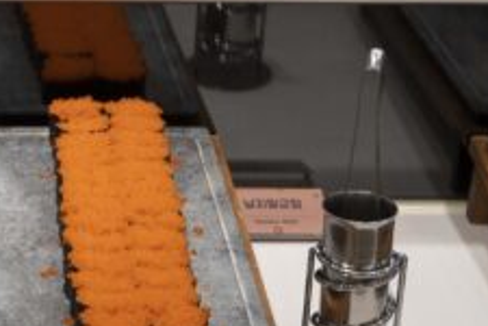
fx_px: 2101
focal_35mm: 155
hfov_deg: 12.9
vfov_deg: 8.8
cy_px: 18
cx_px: -80
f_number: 4.5
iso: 320
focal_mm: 34
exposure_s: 1/160
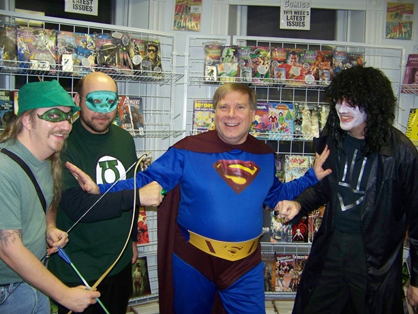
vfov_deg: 39.7
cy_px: 157
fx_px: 435
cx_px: 209
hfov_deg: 51.3
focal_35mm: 36
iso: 200
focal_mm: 5.85
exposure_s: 1/30
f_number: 2.8
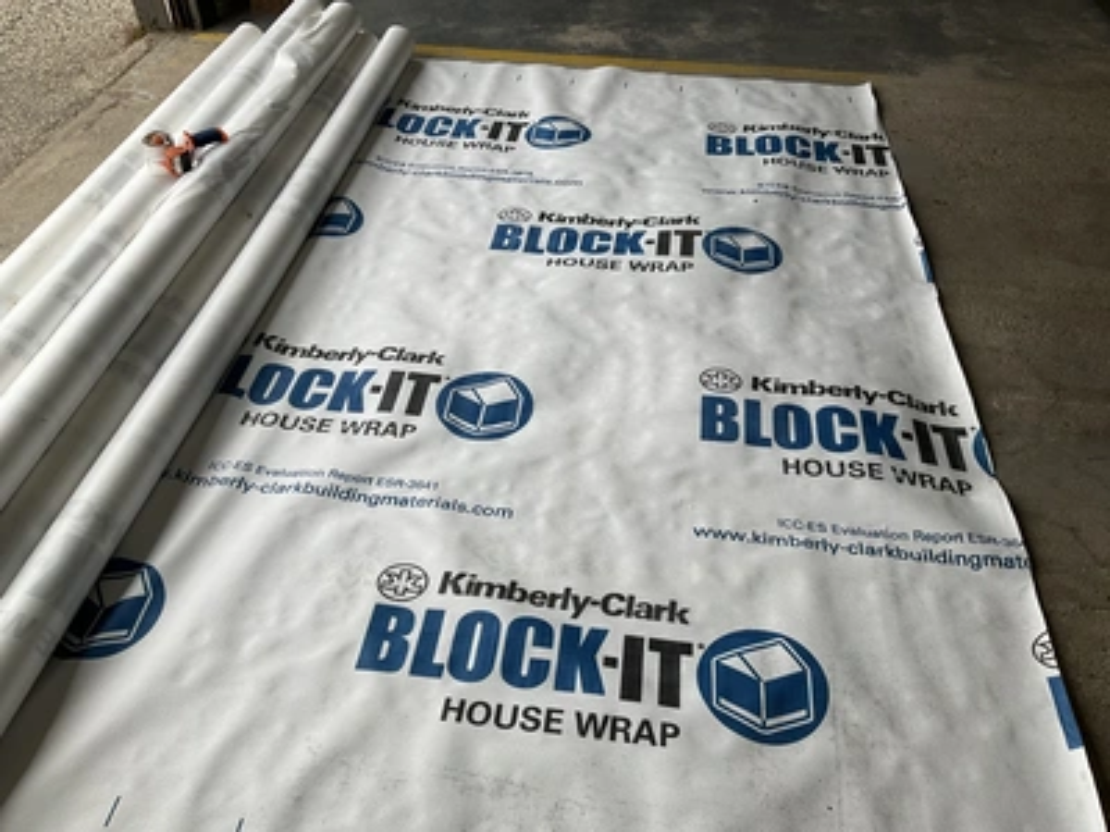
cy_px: 416
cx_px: 555
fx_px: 930
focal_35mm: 29
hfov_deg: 61.7
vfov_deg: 48.2
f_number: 1.8
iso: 20
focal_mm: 3
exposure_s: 1/188
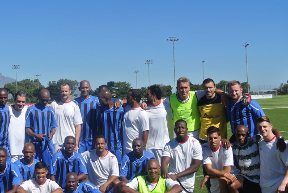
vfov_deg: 21.9
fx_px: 497
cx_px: 83
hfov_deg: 31.9
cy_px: 116
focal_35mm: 62
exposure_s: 1/1000
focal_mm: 14.5
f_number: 5
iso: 100
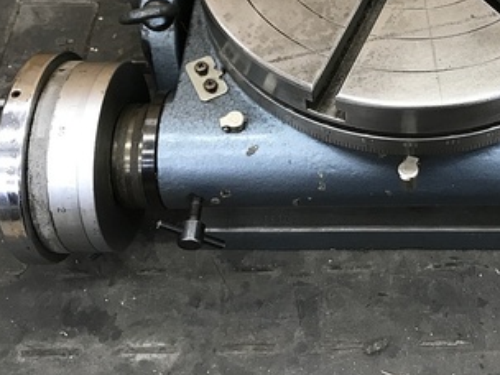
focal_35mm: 59
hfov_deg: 31.7
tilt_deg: -48.8
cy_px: -5
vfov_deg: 23.7
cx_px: 410
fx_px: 852
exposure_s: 1/15
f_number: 1.8
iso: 50
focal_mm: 3.99
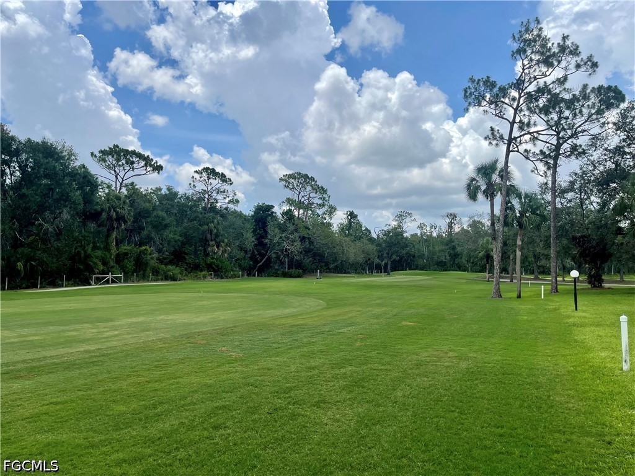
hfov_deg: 67.3
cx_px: 318
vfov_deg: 53.1
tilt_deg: +3.0
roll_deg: -0.6
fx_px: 477
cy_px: 238
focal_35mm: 26
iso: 32
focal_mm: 5.1
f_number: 1.6
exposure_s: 1/4902
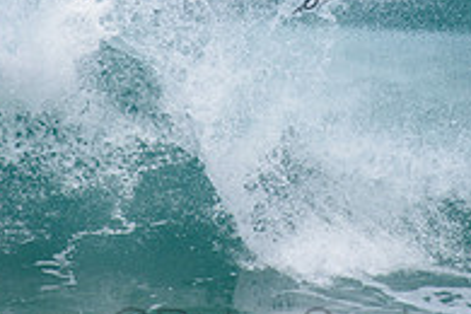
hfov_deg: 1.4
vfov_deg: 0.9
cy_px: -71
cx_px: 297
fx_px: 19440
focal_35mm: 1486
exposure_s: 1/2000
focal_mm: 500
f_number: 5.6
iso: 250
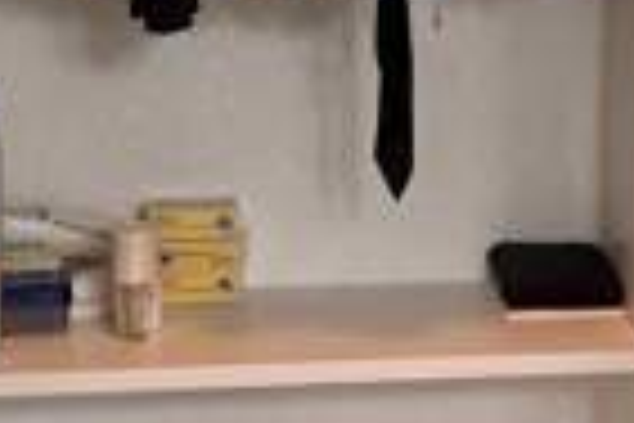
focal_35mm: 113
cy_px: -68
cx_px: 594
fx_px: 1990
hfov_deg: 17.8
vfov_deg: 11.9
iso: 250
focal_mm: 6.76
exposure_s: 1/60
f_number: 1.78
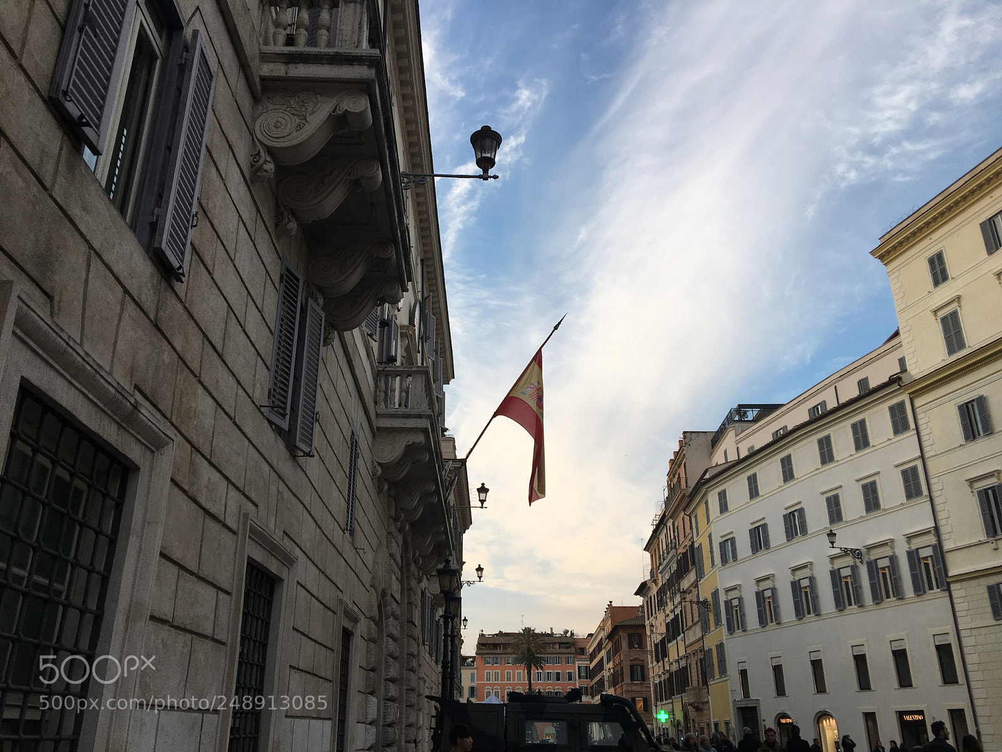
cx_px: 501
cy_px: 376
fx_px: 839
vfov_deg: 48.2
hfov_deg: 61.7
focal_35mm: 29
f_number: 2.2
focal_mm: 4.15
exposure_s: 1/359
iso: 25
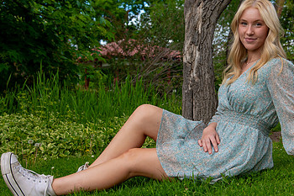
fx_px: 677
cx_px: 204
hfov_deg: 24.3
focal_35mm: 83
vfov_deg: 16.4
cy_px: 66
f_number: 5.6
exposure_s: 1/200
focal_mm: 46
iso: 200
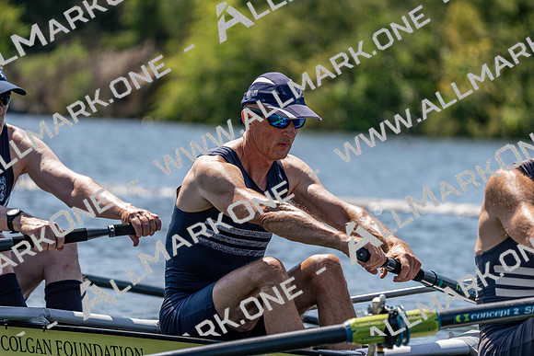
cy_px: 178
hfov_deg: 7.4
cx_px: 267
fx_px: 4154
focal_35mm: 280
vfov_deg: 4.9
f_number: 5.6
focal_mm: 280
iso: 320
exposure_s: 1/2000
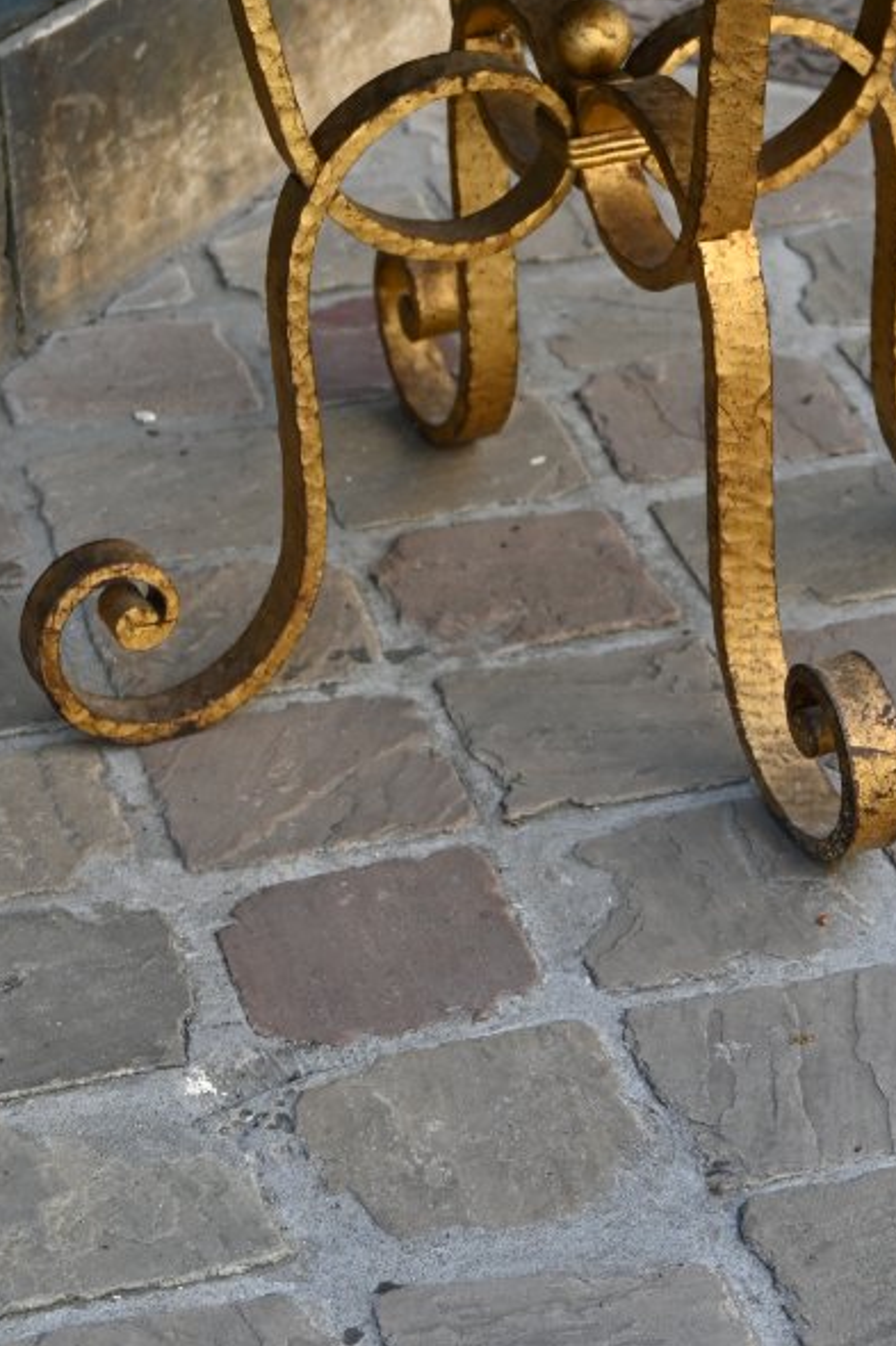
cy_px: 274
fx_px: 4446
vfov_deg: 17.1
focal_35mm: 119
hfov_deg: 11.5
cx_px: 636
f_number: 4.5
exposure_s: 1/250
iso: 280
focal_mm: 39
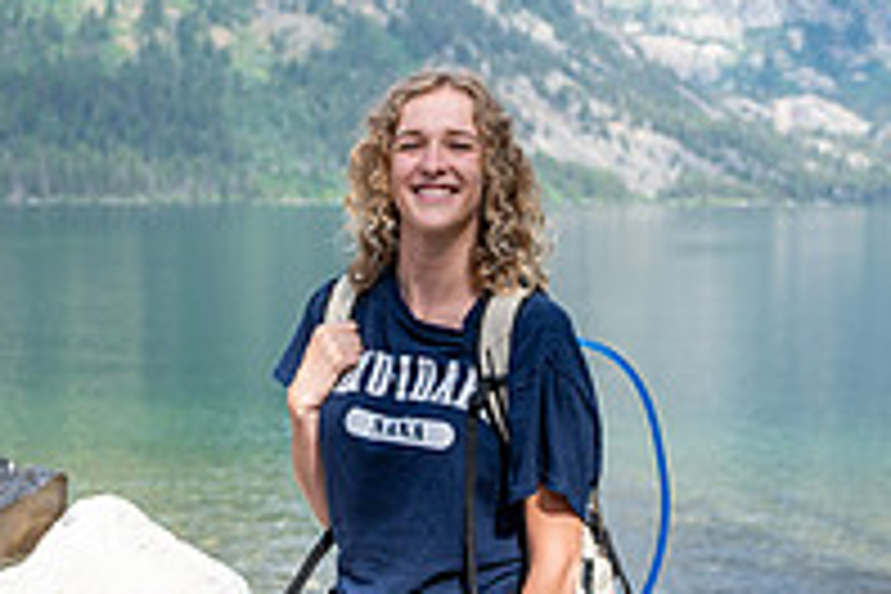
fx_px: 1633
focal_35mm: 66
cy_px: 342
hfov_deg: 30.5
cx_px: 414
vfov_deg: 20.6
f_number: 2.8
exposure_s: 1/1600
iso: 110
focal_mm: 29
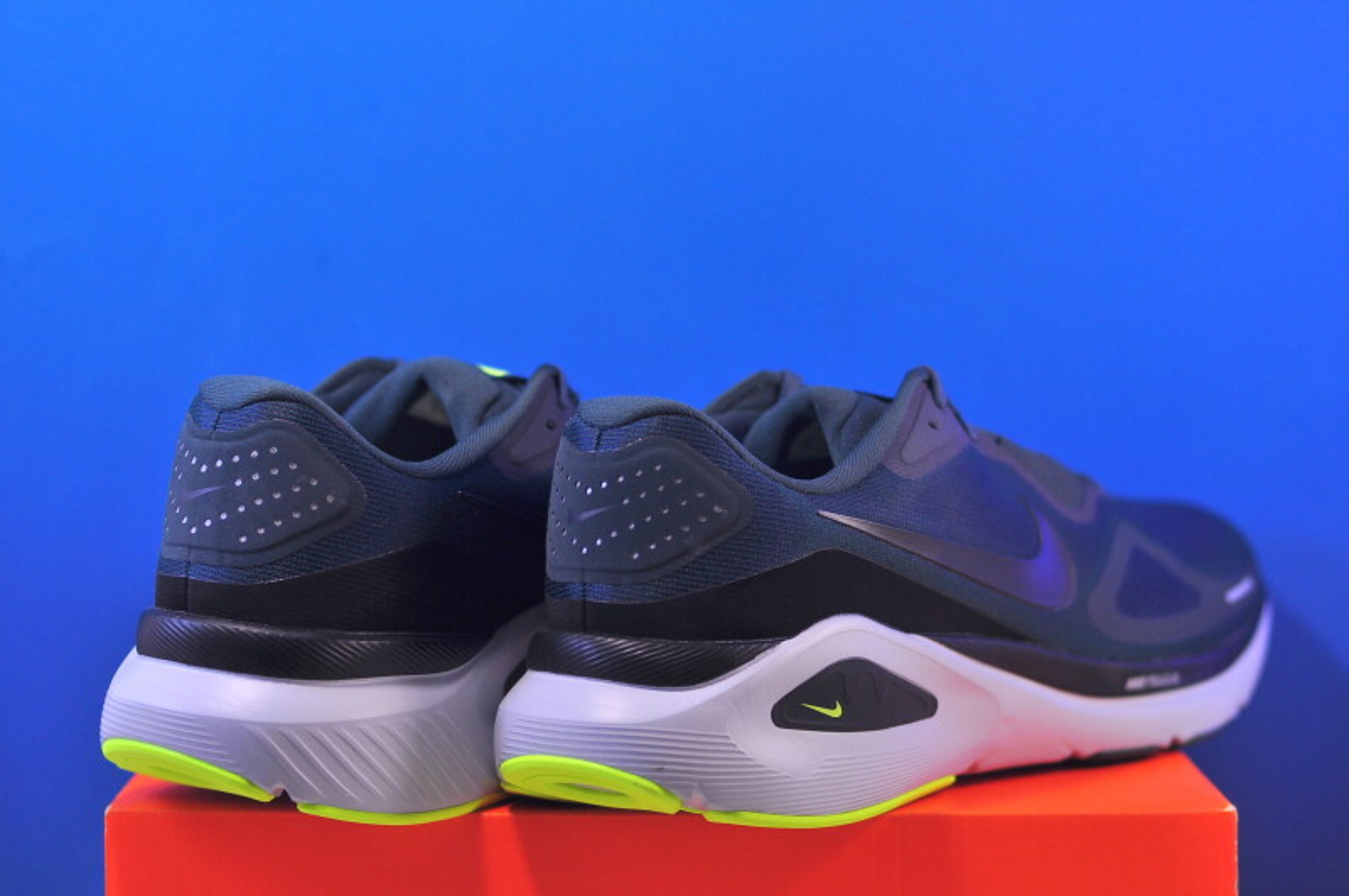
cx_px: 674
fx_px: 2806
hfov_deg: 27.0
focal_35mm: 75
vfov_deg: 18.1
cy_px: 448
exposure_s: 1/320
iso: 250
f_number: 2.5
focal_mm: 50
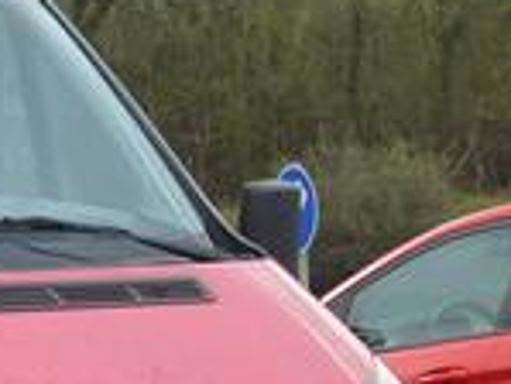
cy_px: 271
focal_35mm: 455
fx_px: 6722
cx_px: -490
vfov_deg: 3.3
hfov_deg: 4.3
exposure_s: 1/125
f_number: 5.2
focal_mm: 15.1
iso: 160
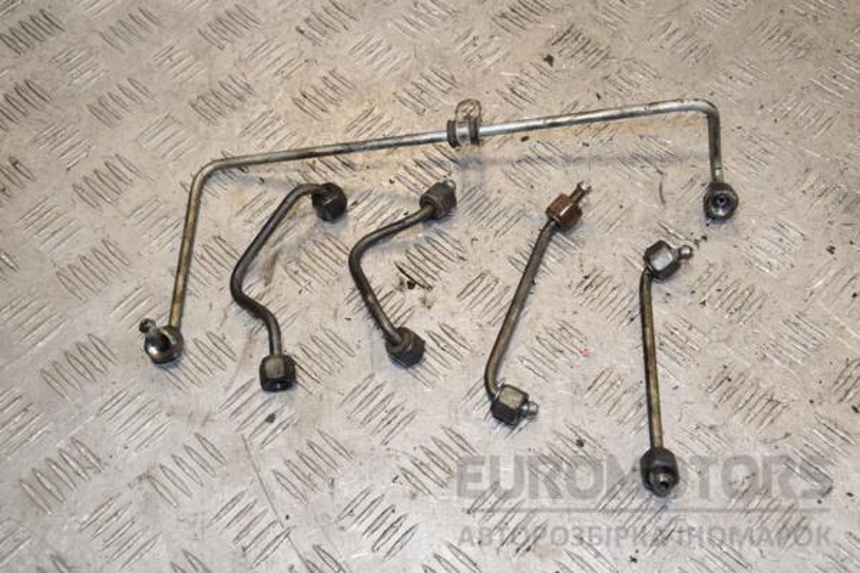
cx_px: 430
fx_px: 1147
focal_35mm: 48
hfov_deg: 41.1
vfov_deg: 28.1
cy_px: 286
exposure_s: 1/200
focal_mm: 32
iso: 800
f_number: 8
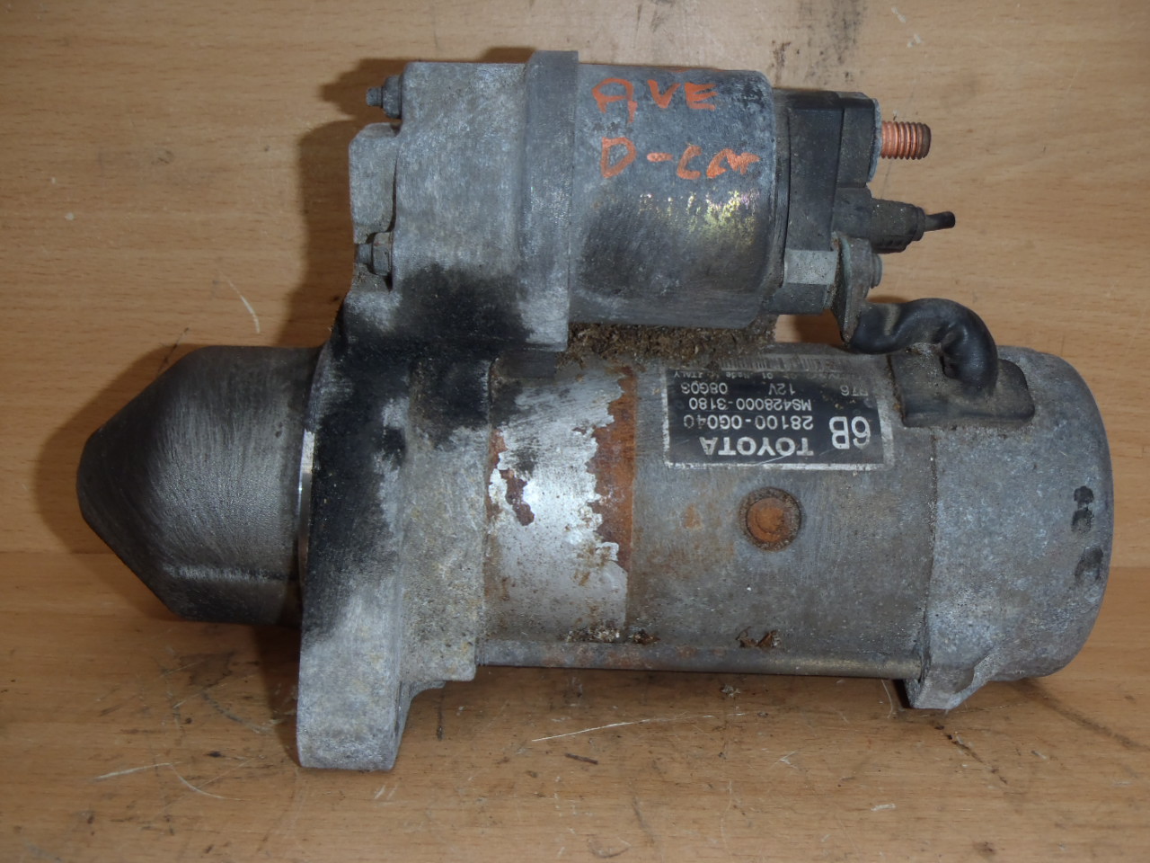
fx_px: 1262
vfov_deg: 37.7
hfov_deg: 49.0
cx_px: 575
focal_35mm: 38
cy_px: 432
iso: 100
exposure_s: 1/40
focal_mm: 6.83
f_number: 4.6
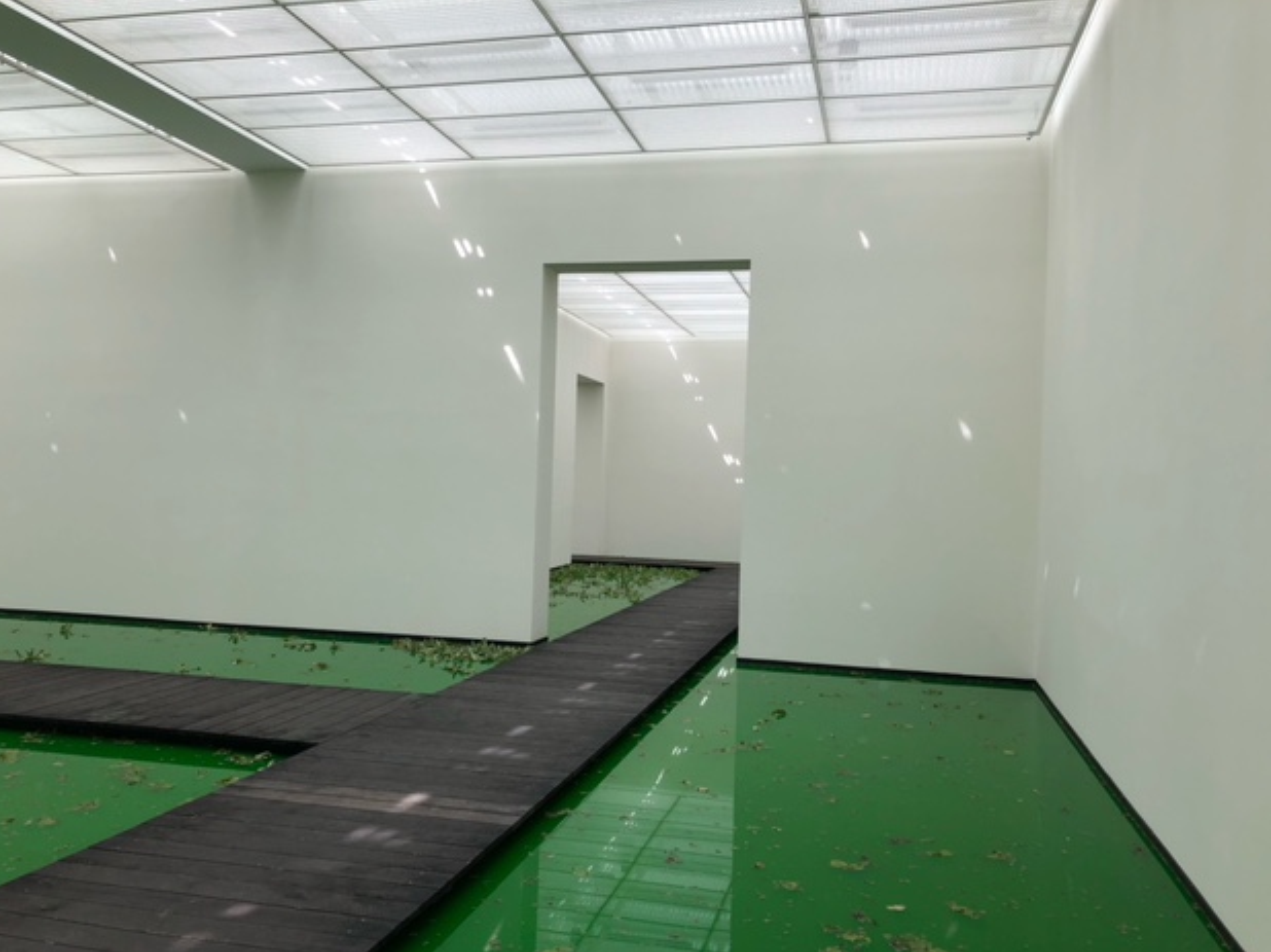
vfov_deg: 48.2
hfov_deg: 61.7
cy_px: 491
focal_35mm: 29
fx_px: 1064
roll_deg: -2.8
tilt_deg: -0.5
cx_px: 633
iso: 25
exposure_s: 1/120
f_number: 1.8
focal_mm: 3.99
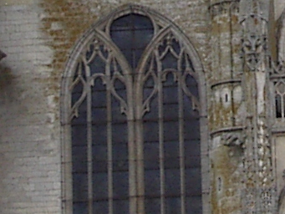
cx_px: 303
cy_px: -157
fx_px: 1878
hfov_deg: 8.6
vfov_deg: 6.4
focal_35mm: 228
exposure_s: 1/200
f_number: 4.8
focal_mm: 5.8
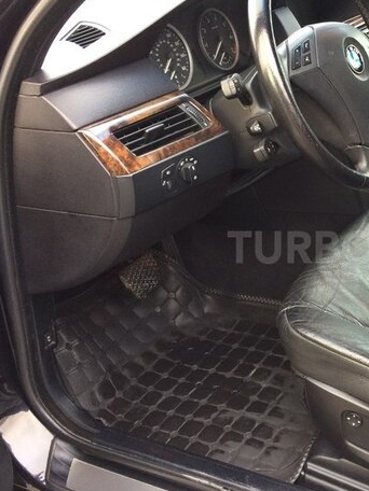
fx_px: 597
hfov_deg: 32.5
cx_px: 338
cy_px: 247
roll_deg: +1.8
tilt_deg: -28.7
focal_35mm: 42
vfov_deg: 44.8
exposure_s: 1/33
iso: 80
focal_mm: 4.15
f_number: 2.2
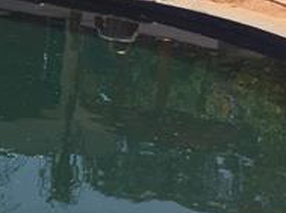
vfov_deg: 12.0
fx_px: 1014
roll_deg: +0.7
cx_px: -295
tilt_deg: -11.4
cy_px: 51
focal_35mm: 123
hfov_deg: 13.6
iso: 32
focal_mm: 4.15
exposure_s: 1/1799
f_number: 2.2
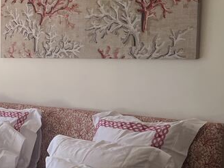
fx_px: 615
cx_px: -156
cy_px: 120
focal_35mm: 95
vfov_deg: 15.5
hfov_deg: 17.5
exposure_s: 1/1395
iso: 50
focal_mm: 5.7
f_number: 1.5
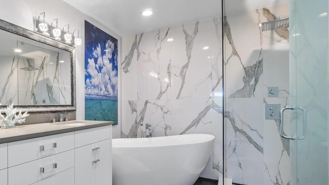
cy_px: 105
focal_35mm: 22
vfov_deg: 51.3
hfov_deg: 77.5
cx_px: 99
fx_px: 192
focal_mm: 10
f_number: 11
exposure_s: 1/8
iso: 160
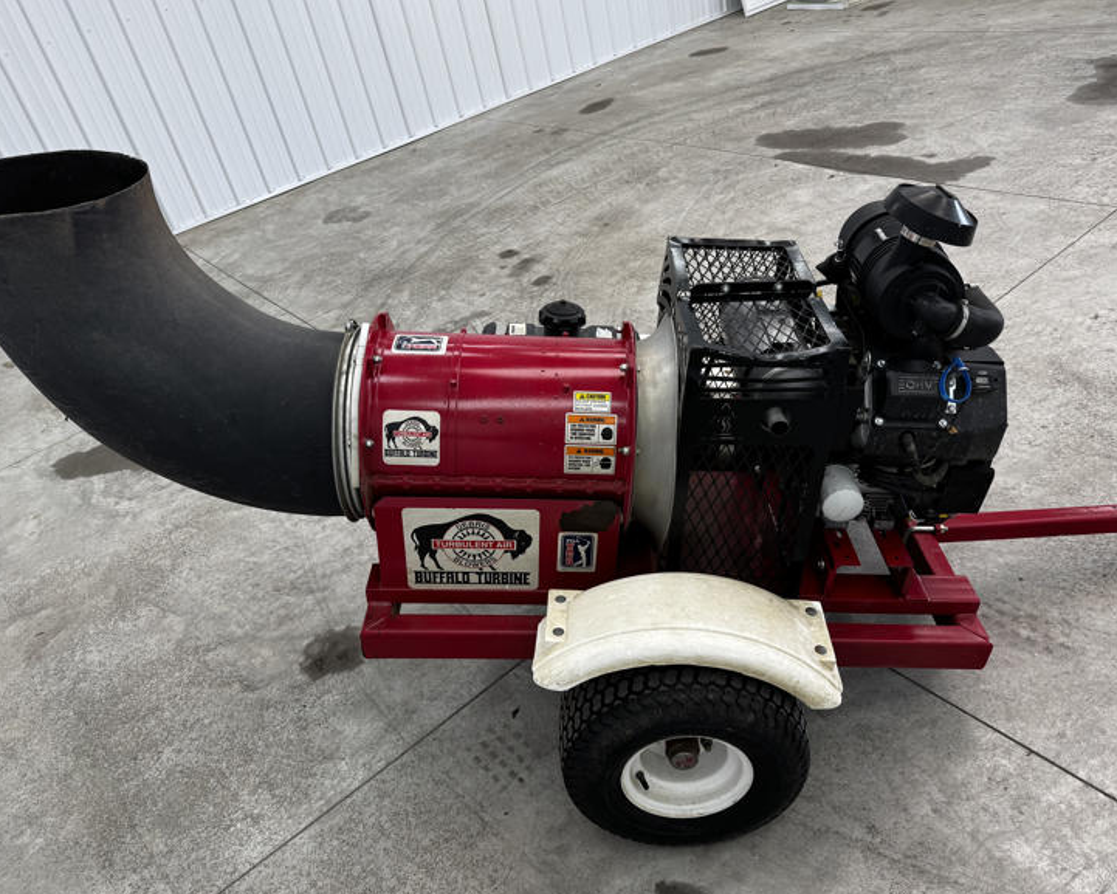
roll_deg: +13.4
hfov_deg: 66.0
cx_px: 564
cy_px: 451
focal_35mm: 26
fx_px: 860
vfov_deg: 54.9
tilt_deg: -34.7
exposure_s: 1/120
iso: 64
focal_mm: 6.76
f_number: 1.78
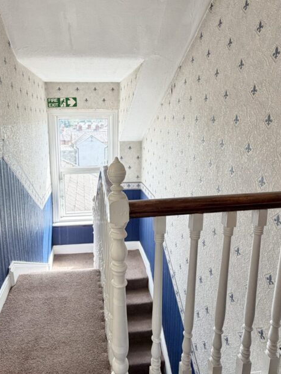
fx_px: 249
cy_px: 163
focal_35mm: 23
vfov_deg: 73.6
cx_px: 108
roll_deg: -0.3
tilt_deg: -10.1
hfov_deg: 58.2
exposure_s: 1/121
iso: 80
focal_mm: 2.22
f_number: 2.2
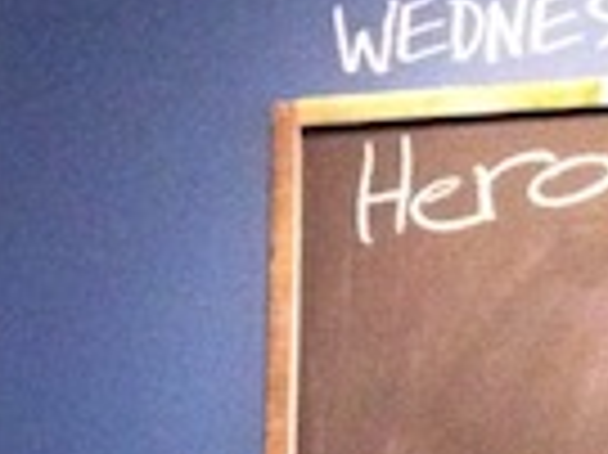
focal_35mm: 155
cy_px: 665
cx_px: -617
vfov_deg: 9.3
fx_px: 2720
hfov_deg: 11.5
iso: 1000
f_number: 2.8
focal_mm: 3.85
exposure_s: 1/15
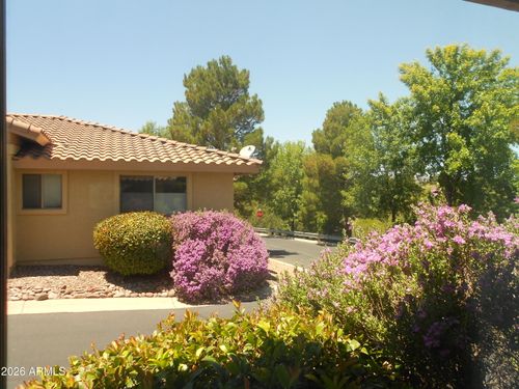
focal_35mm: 26
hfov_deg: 67.3
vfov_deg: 53.1
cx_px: 260
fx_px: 390
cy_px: 194
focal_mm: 4.6
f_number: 3.2
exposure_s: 1/320
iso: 80
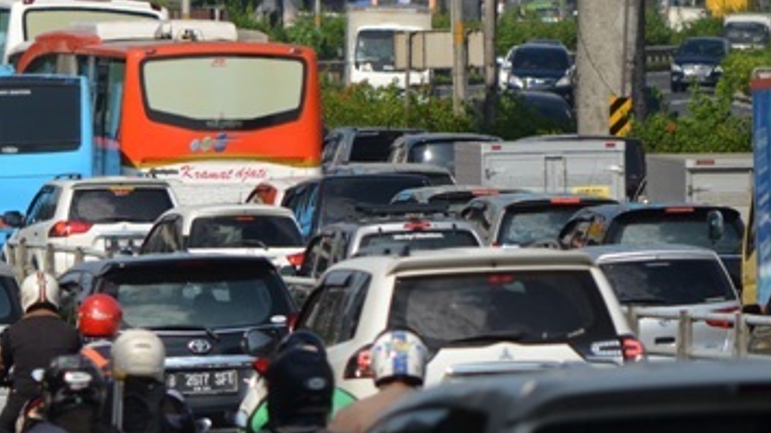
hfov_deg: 3.2
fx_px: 13654
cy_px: -33
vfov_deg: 1.8
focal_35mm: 668
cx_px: 3
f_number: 7.1
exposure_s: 1/3200
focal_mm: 200
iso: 400
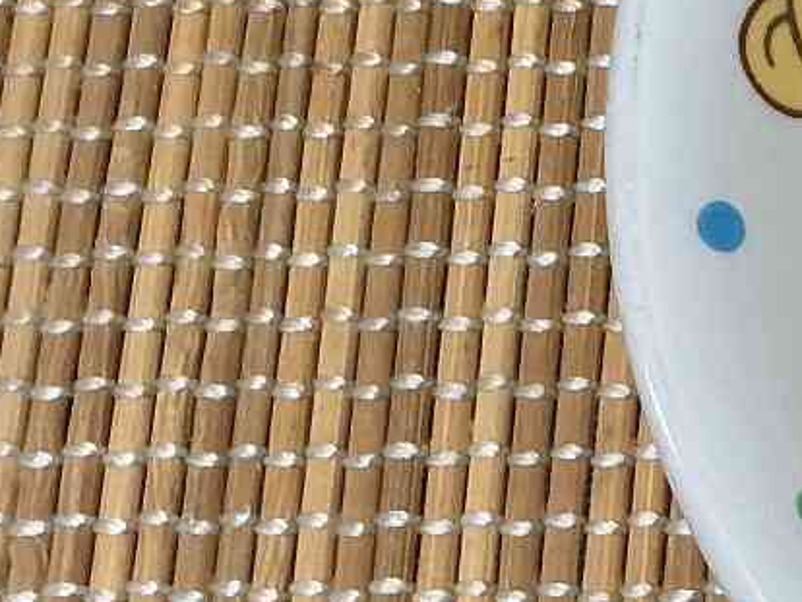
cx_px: 1549
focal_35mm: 113
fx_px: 2620
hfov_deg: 14.7
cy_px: 64
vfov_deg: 13.0
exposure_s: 1/100
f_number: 1.8
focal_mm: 3
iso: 50
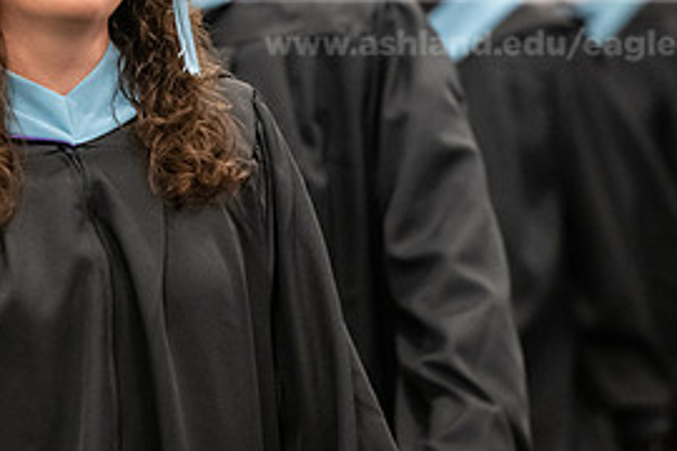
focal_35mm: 398
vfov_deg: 3.5
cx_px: 150
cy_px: 96
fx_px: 7484
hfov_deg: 5.2
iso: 3200
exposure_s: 1/200
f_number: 3.2
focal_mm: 185
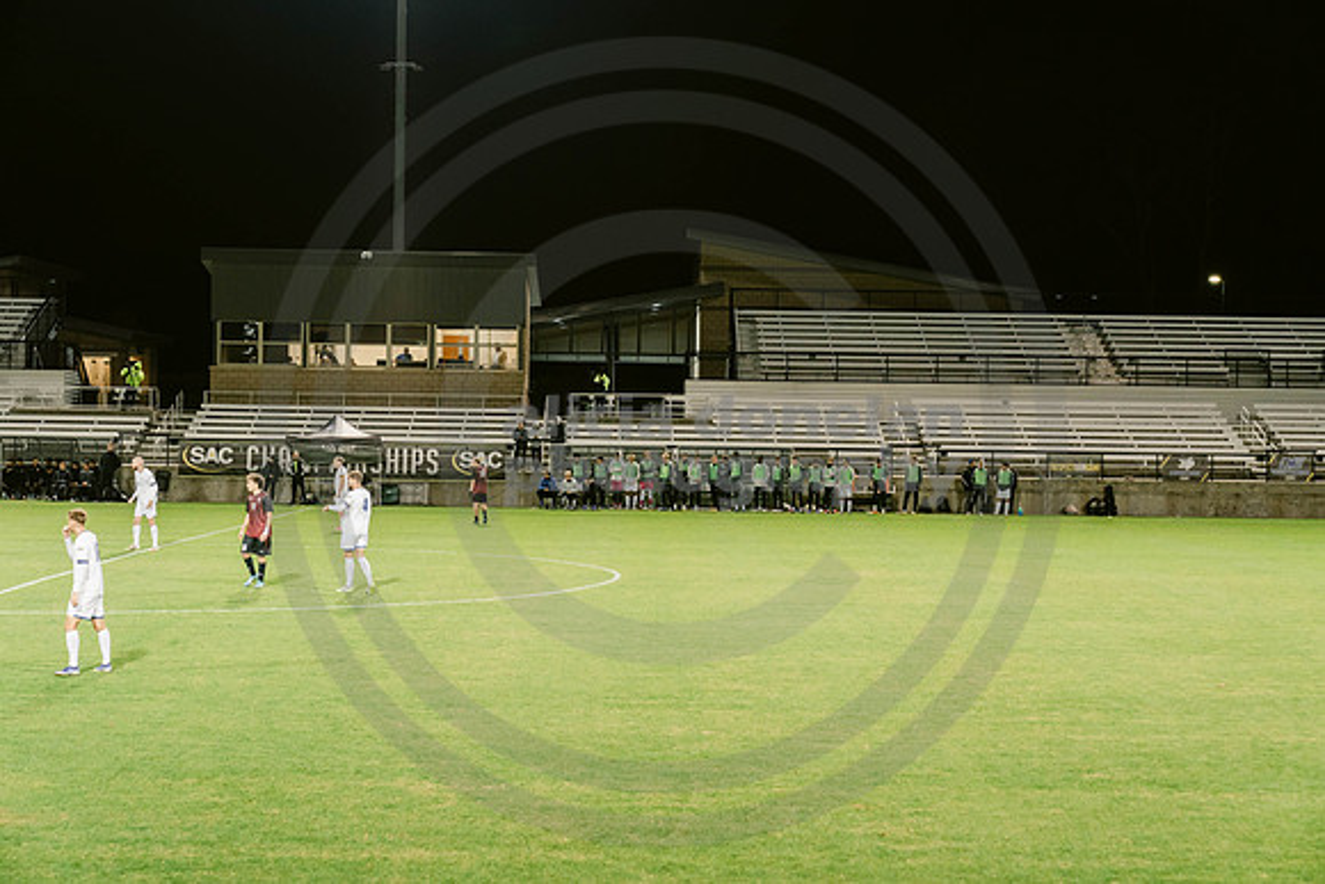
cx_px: 662
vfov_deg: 19.5
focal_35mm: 70
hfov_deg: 28.8
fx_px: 2577
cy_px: 442
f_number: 4
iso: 2000
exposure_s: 1/160
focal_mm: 70
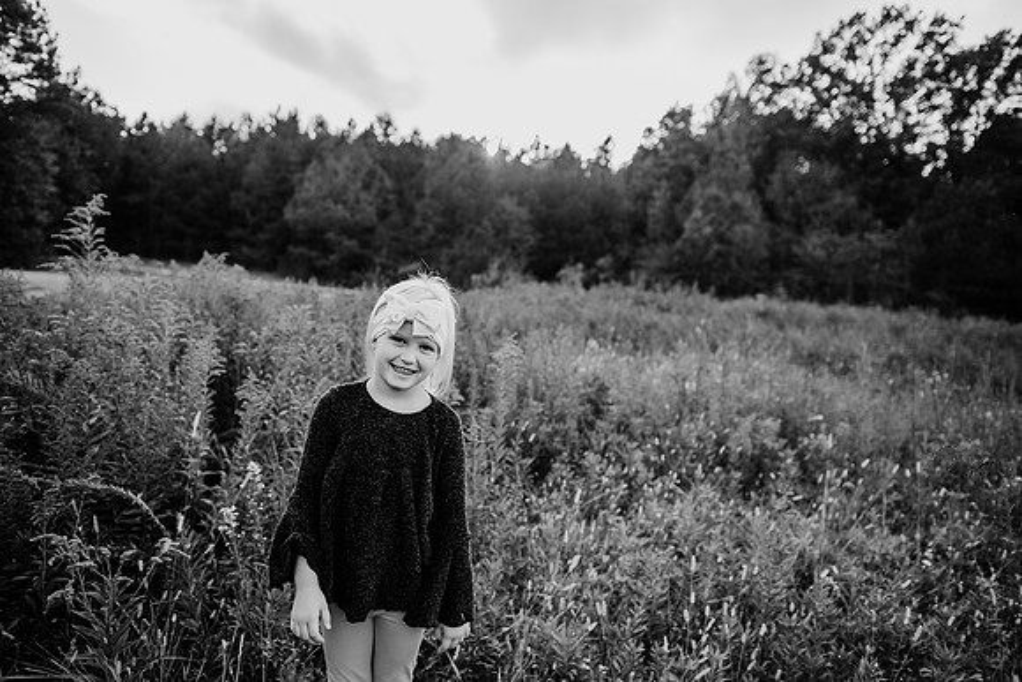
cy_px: 341
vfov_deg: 53.2
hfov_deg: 73.7
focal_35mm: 24
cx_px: 511
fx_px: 681
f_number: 2.5
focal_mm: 24
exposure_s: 1/1250
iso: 250
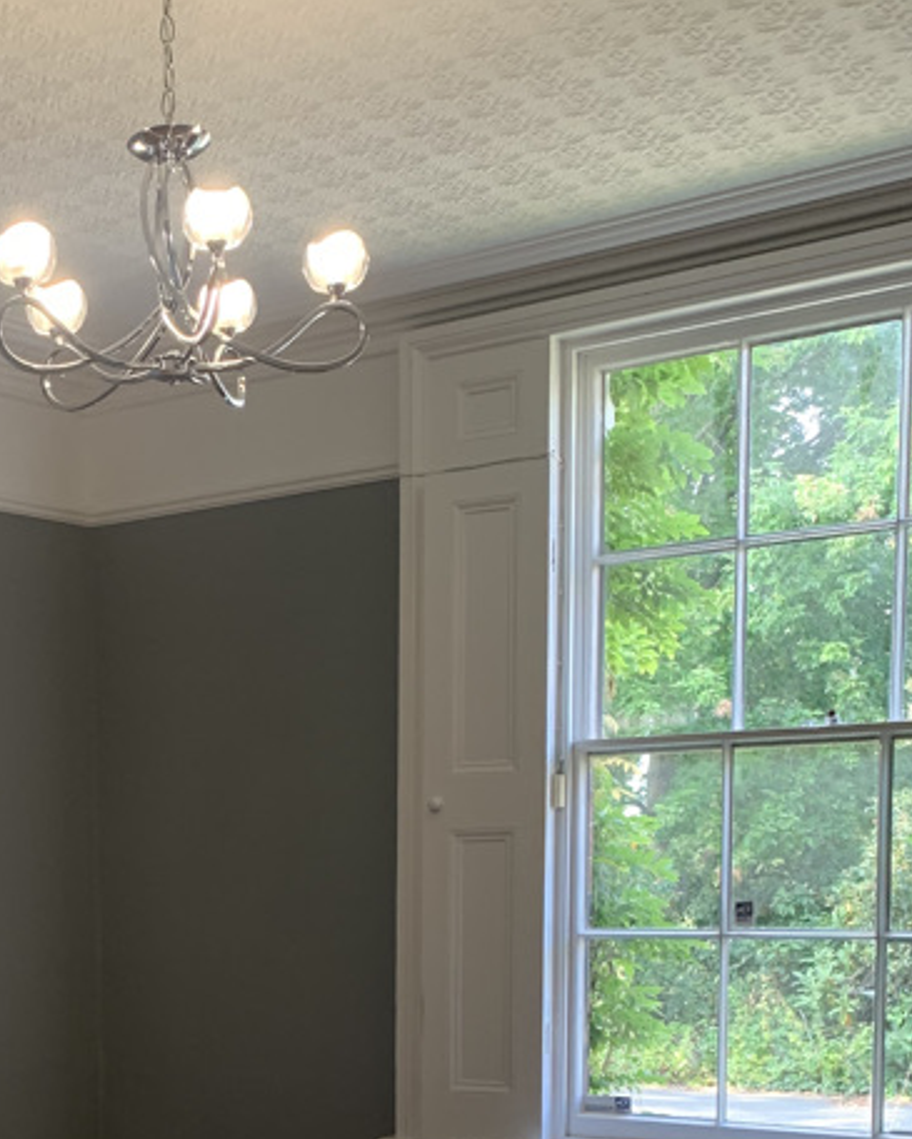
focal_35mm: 57
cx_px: 25
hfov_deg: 25.5
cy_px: 1094
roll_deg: +1.9
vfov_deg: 31.0
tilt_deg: -6.4
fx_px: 1923
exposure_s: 1/50
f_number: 1.8
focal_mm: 4.25
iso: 80
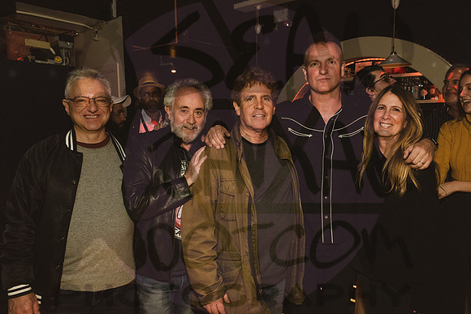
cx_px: 261
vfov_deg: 47.4
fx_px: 358
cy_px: 161
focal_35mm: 27
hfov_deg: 66.5
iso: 6400
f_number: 4.5
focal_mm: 24
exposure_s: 1/200
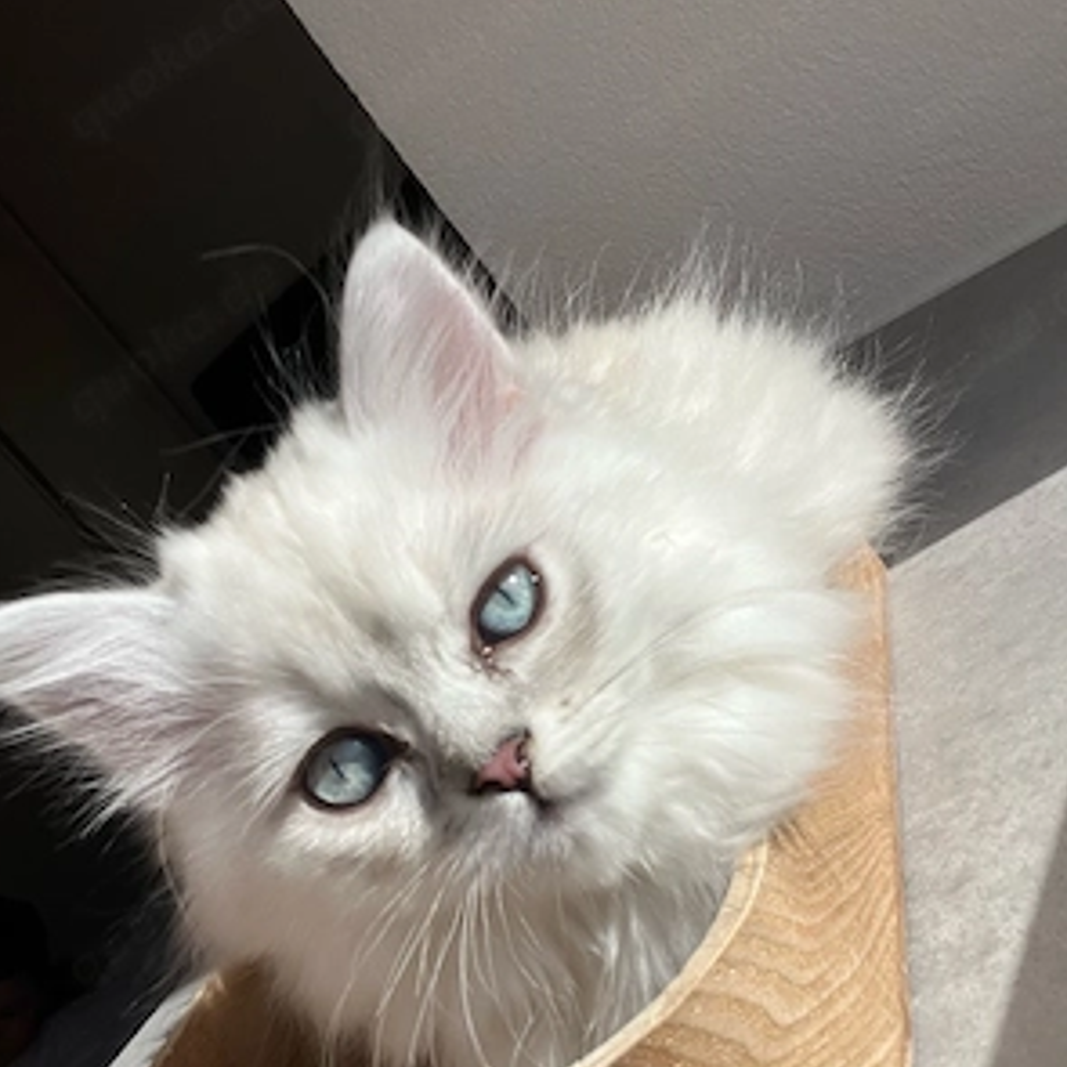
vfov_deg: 45.7
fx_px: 1255
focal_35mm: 36
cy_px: 662
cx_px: 528
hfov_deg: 46.0
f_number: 2.2
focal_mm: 2.71
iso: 32
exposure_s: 1/1739
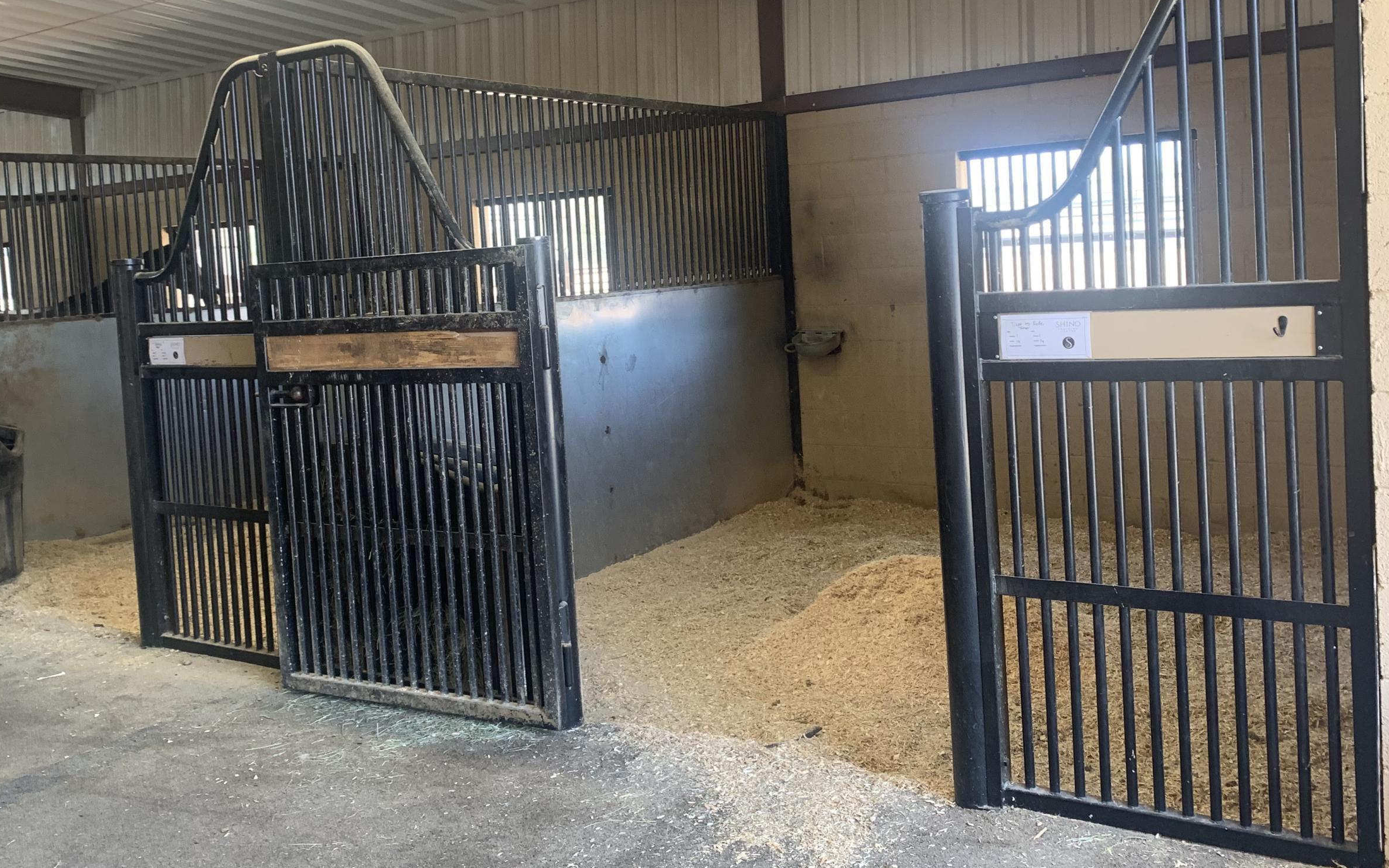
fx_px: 1325
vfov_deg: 36.1
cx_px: 650
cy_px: 349
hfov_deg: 55.3
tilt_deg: -4.8
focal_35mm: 35
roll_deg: +2.9
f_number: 1.8
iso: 100
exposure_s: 1/121
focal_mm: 4.25
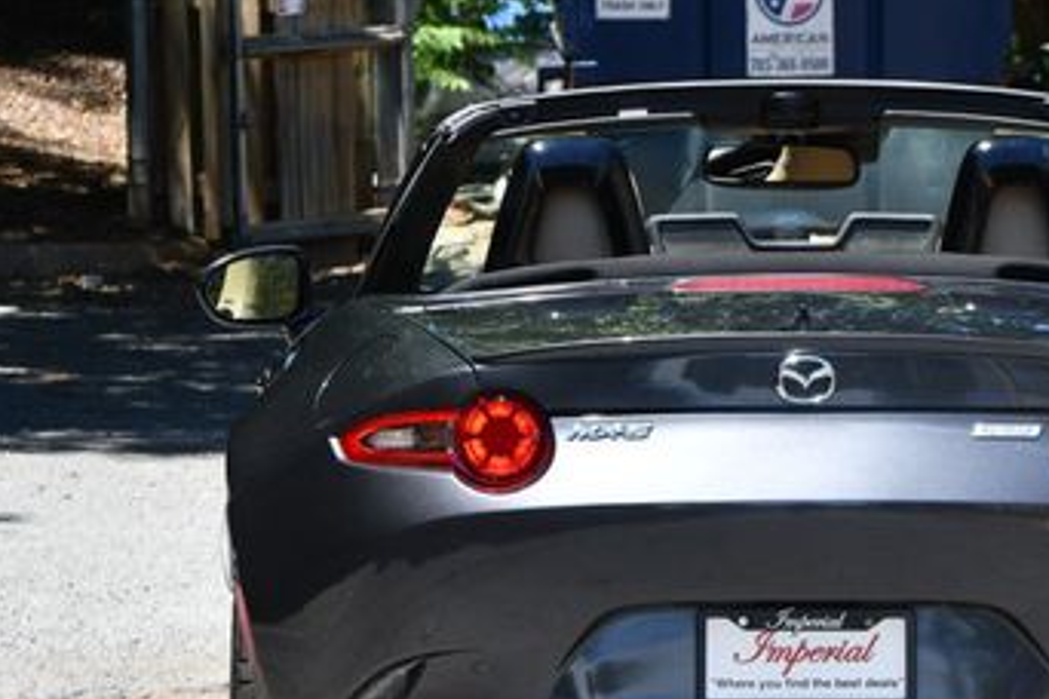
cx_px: 770
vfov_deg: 5.0
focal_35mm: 275
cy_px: 351
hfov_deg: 7.5
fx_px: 8013
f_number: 8
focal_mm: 98
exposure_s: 1/250
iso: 200
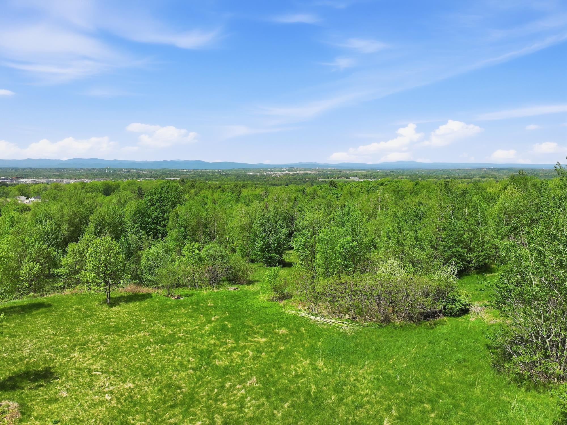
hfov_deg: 71.6
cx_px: 284
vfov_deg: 56.8
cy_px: 212
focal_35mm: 24
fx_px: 393
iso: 110
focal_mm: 12.3
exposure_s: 1/2500
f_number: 2.8
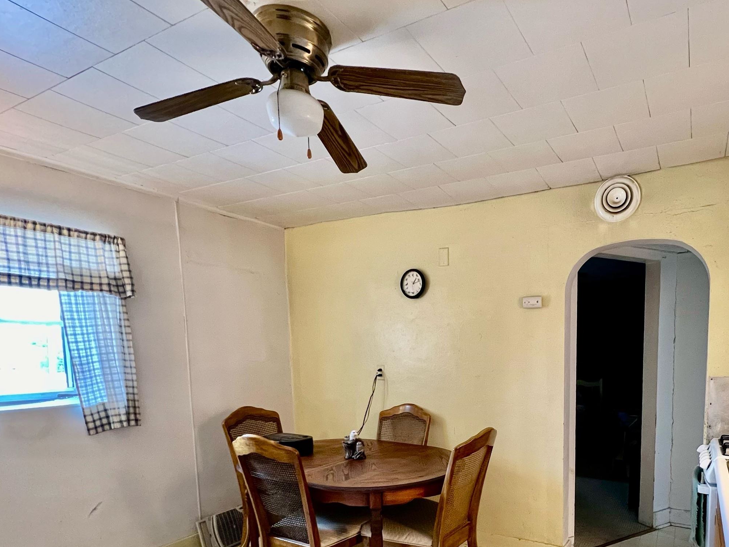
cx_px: 477
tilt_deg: -5.9
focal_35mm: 20
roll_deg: +0.7
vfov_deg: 62.9
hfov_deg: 79.4
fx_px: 421
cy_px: 397
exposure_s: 1/60
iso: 400
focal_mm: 1.57
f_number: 1.8
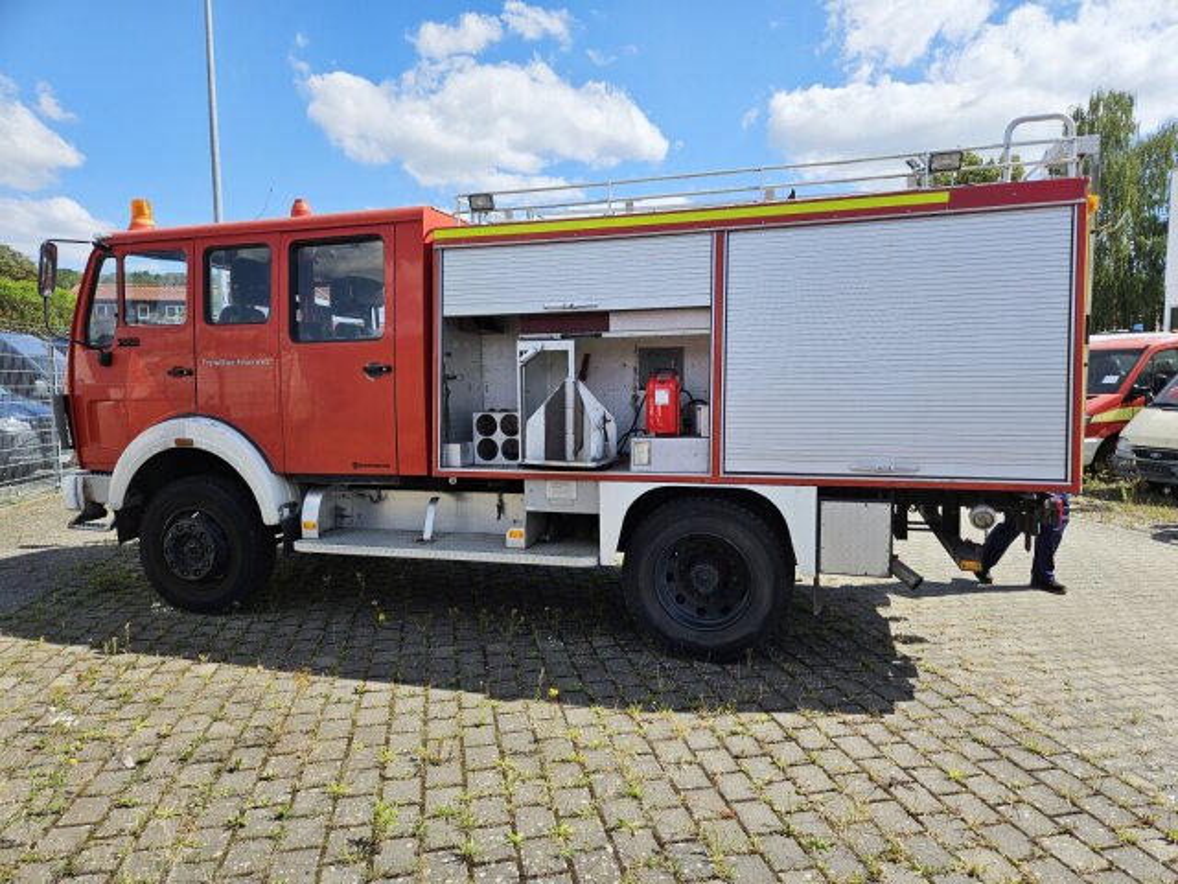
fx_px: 783
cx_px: 589
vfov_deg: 58.9
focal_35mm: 23
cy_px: 442
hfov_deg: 73.9
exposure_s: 1/1844
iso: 25
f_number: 1.8
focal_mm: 5.4
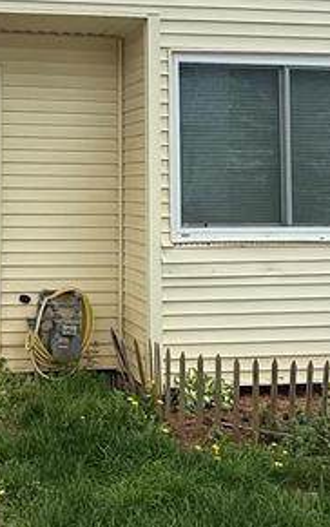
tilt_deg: +5.5
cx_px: -11
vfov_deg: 36.0
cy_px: 127
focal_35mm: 55
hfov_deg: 22.5
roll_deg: -1.6
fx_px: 791
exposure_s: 1/1285
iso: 64
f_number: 2.2
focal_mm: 2.22
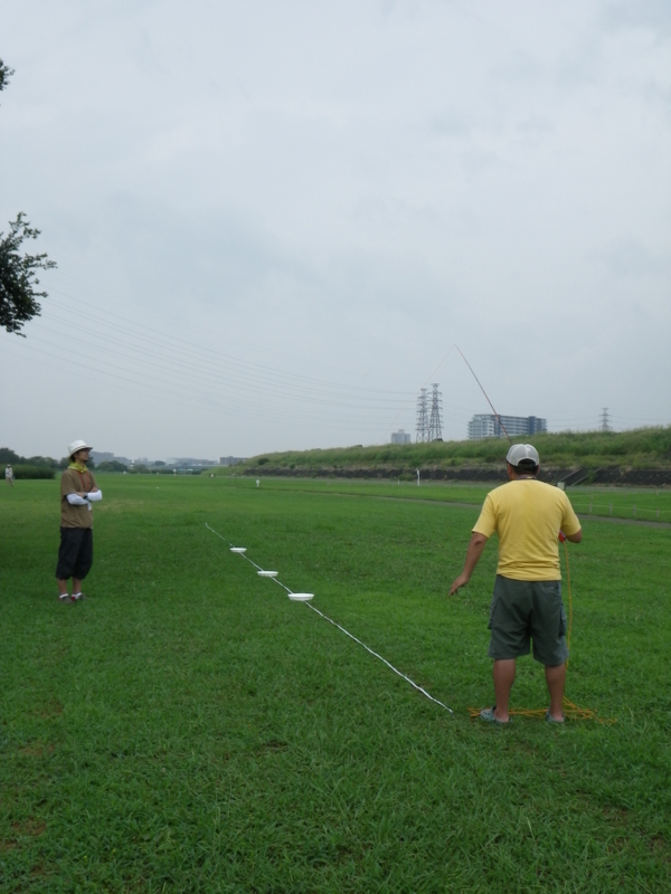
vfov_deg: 44.8
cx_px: 336
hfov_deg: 34.3
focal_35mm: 42
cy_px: 447
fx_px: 1086
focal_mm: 7.5
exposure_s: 1/400
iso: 80
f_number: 5
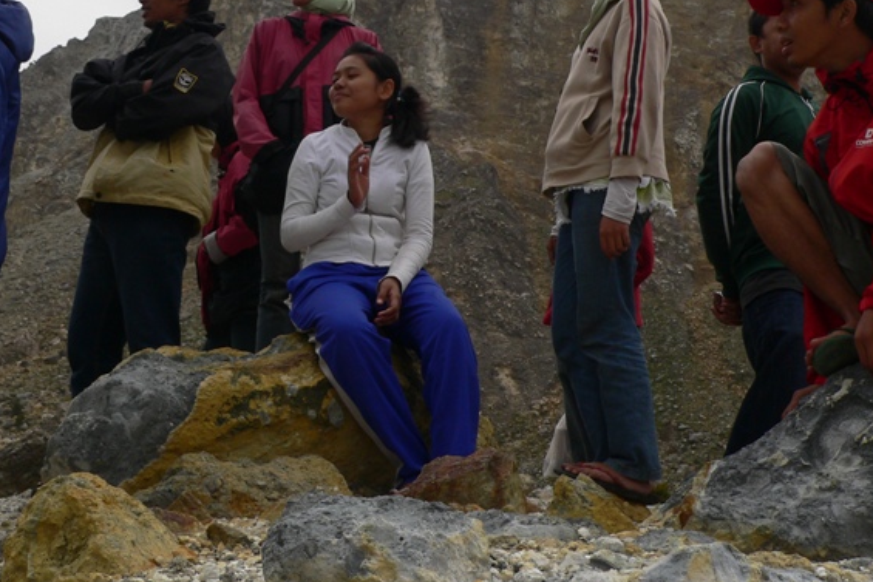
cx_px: 386
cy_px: 202
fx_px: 1285
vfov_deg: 25.4
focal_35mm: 53
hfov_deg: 37.5
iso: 80
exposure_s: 1/400
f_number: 4
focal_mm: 6
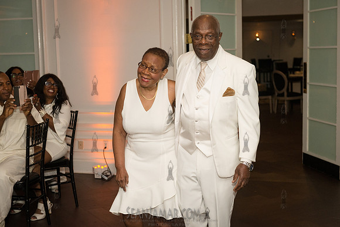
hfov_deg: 35.6
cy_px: 114
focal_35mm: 56
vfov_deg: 24.2
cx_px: 170
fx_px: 529
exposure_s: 1/400
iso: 2500
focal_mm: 56
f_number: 4
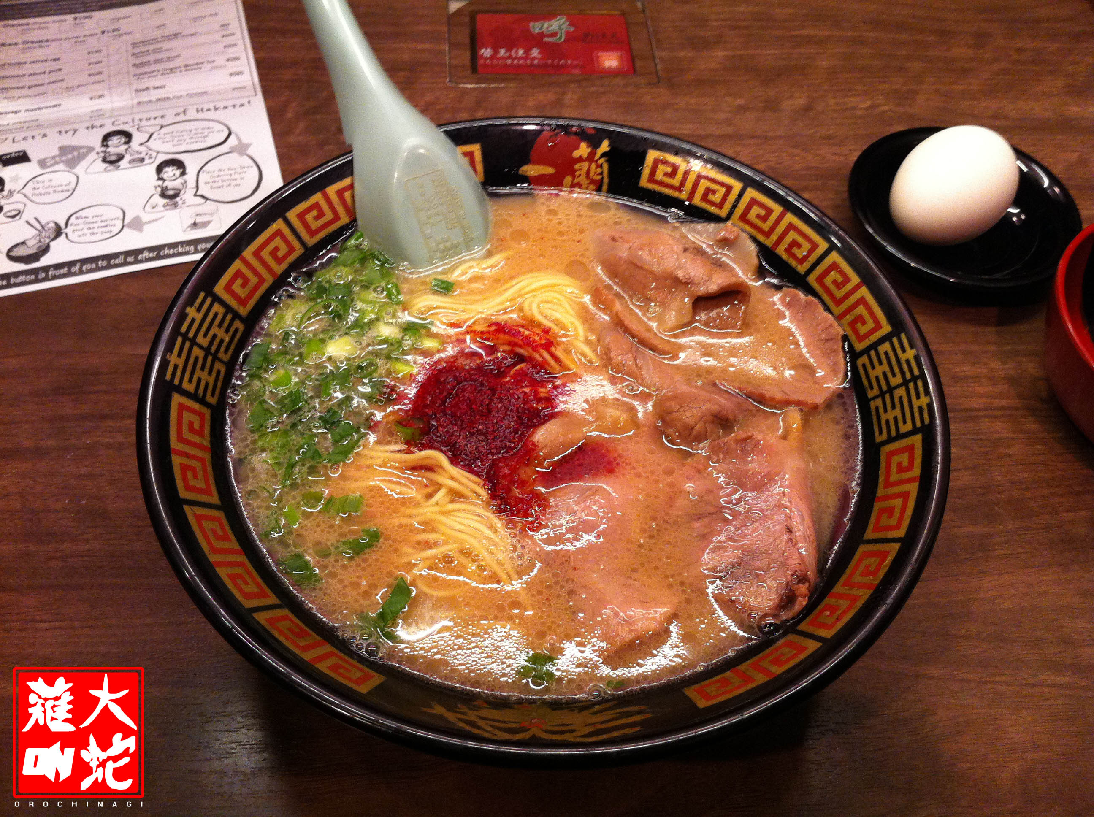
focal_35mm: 35
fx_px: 1104
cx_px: 547
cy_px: 408
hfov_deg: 52.7
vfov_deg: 40.6
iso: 160
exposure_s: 1/15
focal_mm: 3.85
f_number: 2.8
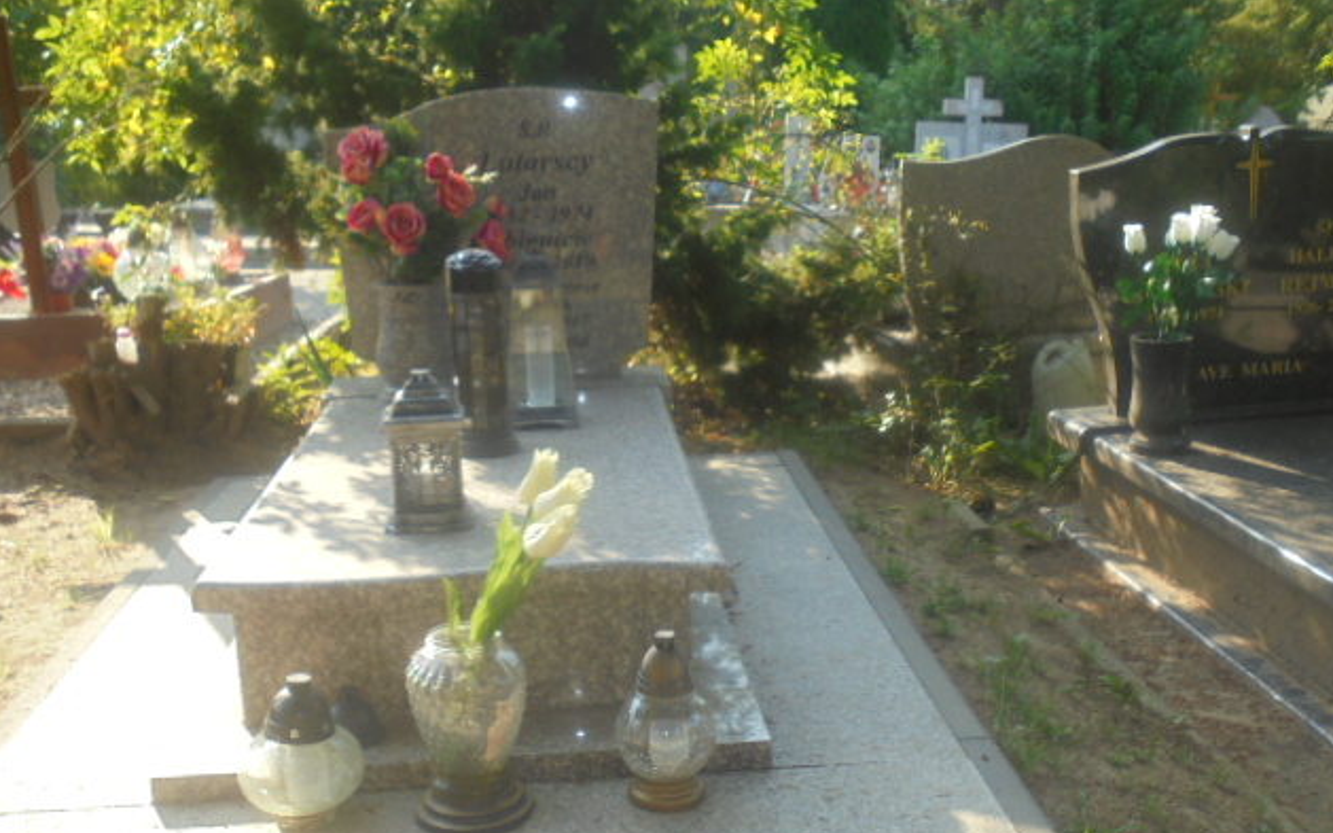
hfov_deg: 48.2
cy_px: 490
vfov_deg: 31.2
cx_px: 674
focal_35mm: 41
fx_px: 1489
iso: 100
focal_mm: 6.9
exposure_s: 1/160
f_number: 4.2
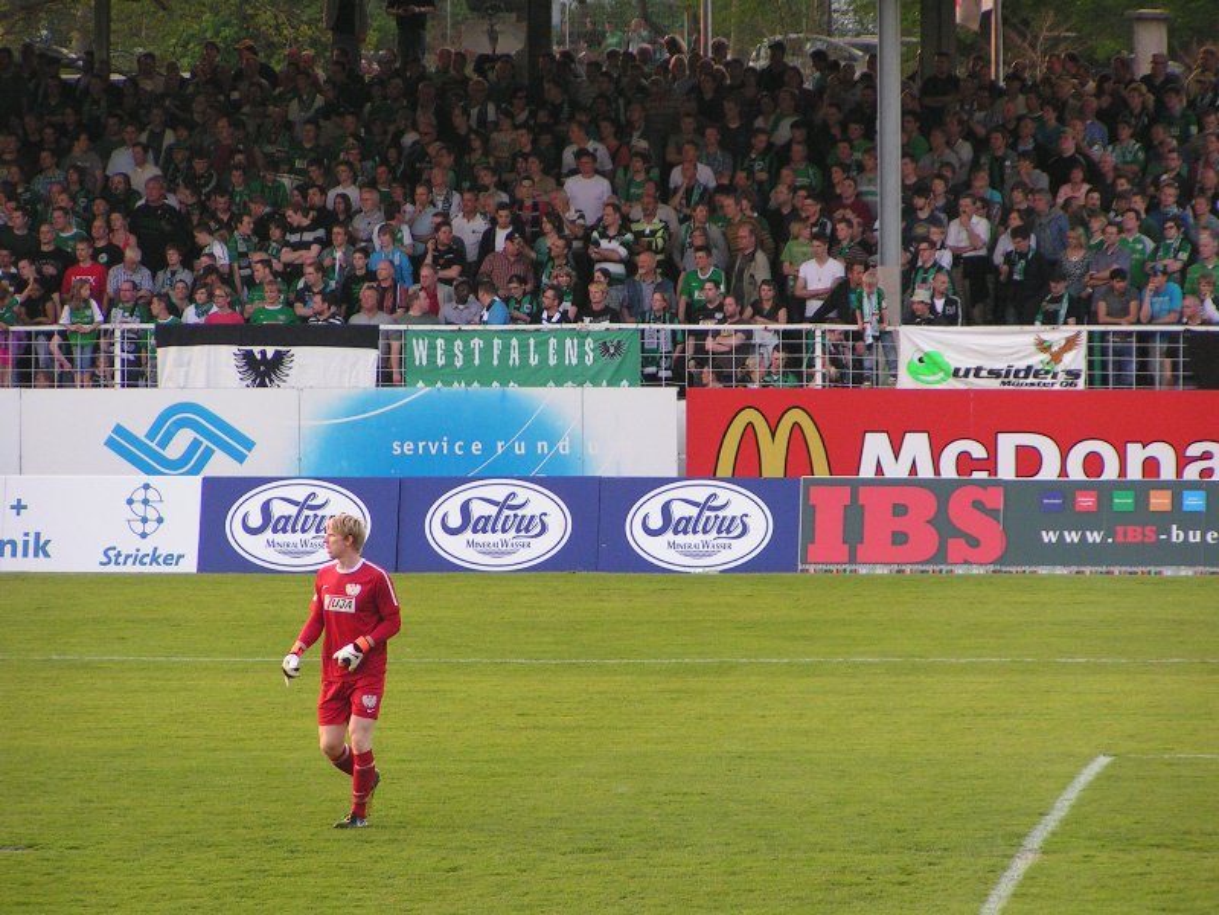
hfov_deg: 8.0
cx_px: 610
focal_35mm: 247
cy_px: 458
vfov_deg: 6.0
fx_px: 8698
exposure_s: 1/250
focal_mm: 37.8
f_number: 3.5
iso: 160
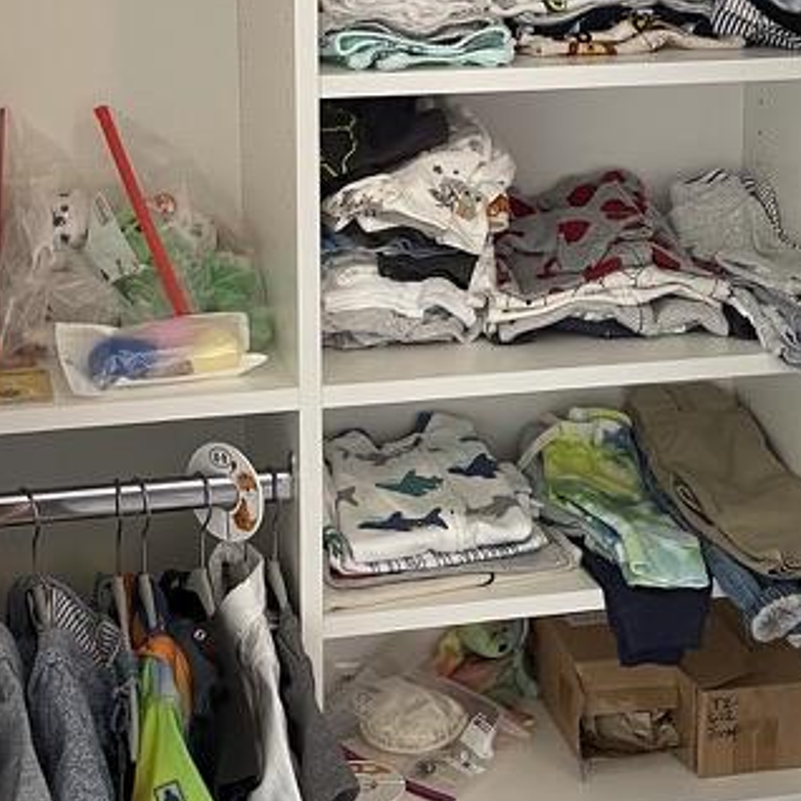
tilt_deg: -11.8
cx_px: 416
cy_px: 209
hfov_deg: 23.4
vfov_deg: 23.1
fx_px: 1937
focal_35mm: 74
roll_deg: +0.1
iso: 200
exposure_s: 1/60
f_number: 1.6
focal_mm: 4.2
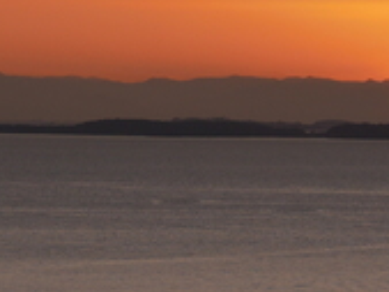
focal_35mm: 427
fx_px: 4802
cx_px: 331
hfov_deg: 4.6
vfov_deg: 3.5
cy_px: 256
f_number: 7.1
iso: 200
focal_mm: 60
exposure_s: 1/320
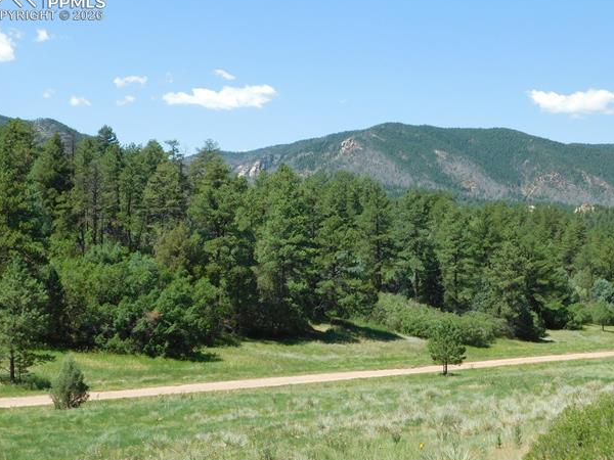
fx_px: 851
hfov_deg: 39.7
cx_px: 305
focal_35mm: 48
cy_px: 229
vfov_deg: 30.3
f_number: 3.7
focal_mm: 8
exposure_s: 1/640
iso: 125
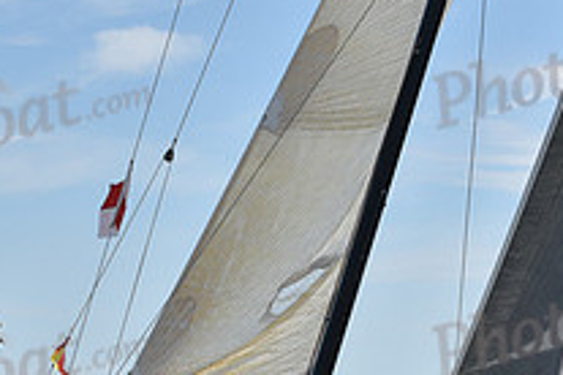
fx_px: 3065
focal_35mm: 196
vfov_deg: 6.9
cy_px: 488
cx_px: 294
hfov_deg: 10.5
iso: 320
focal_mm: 70
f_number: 10
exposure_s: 1/1000
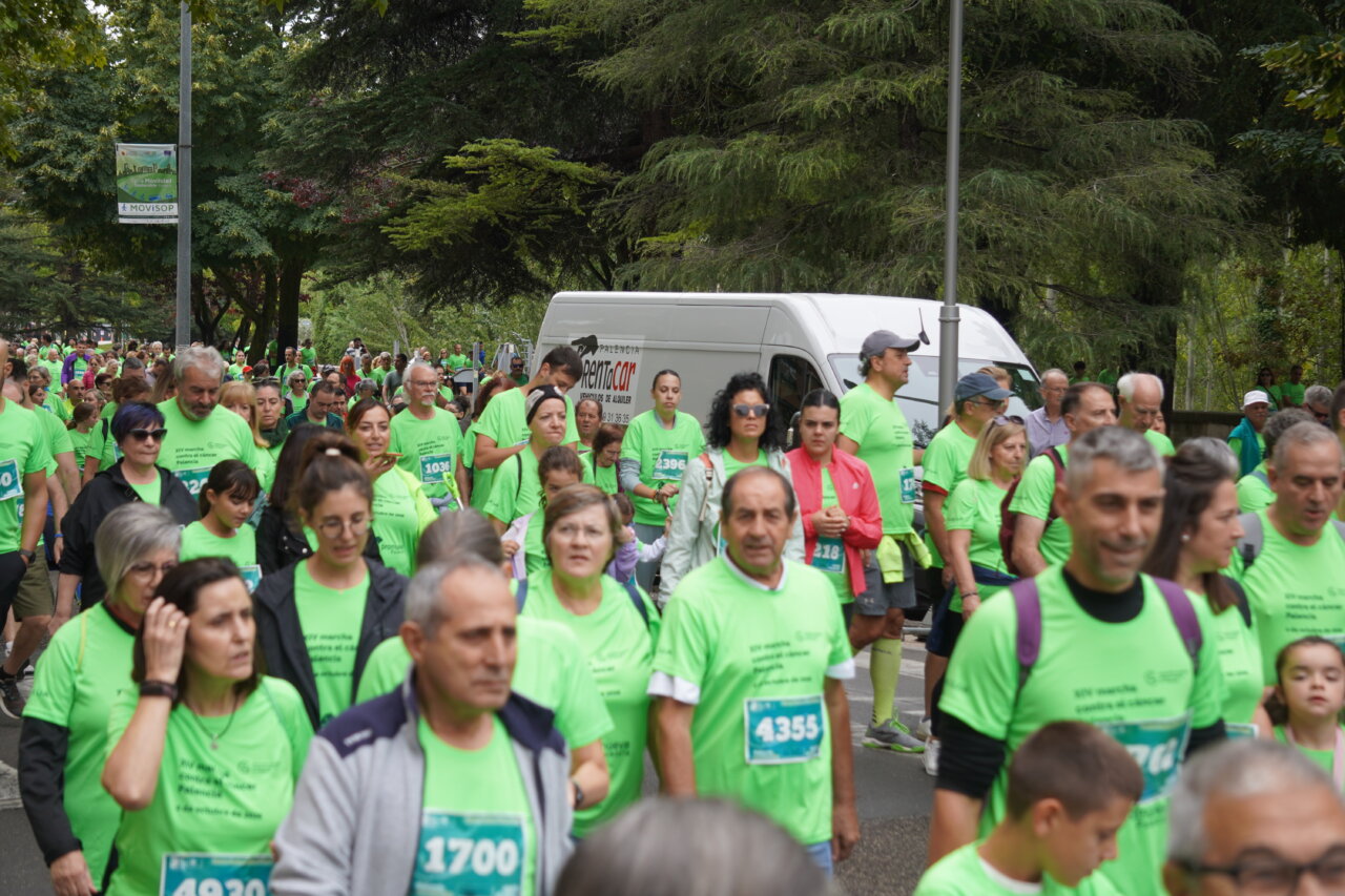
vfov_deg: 16.5
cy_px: 448
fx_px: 3082
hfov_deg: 24.6
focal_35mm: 82
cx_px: 672
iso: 125
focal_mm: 55
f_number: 4.5
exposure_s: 1/160
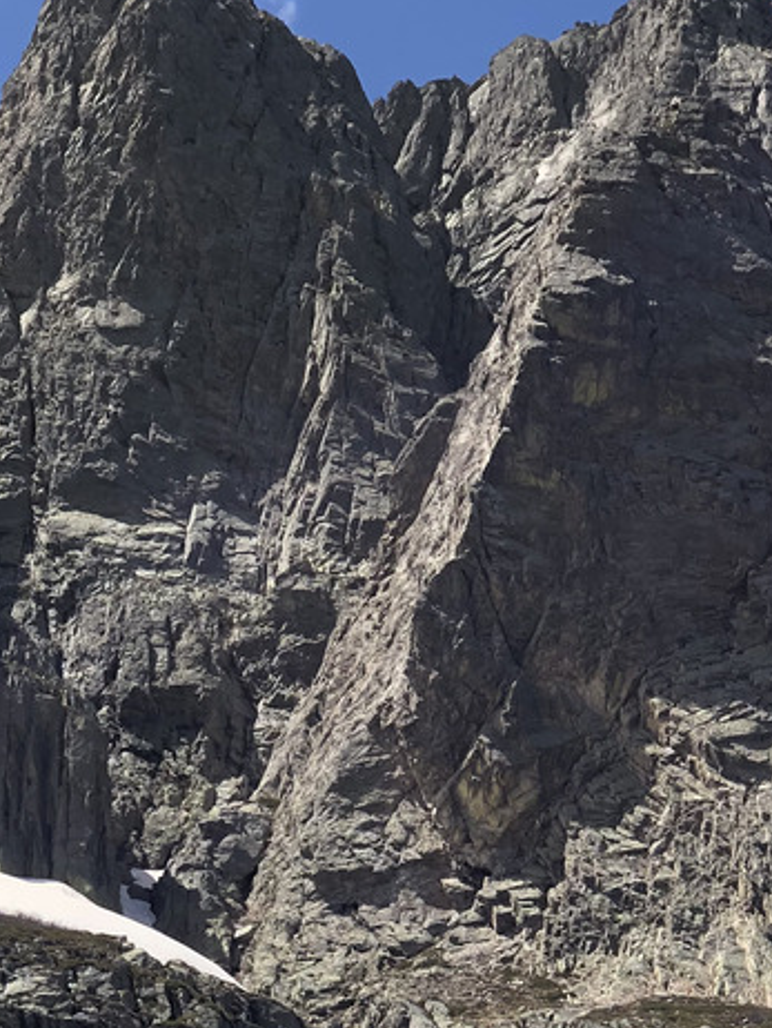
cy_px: 999
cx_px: 307
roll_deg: +3.5
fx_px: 4011
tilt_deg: +25.9
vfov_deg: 14.4
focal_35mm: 135
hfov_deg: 11.0
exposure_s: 1/979
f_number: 2.4
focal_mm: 6
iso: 16
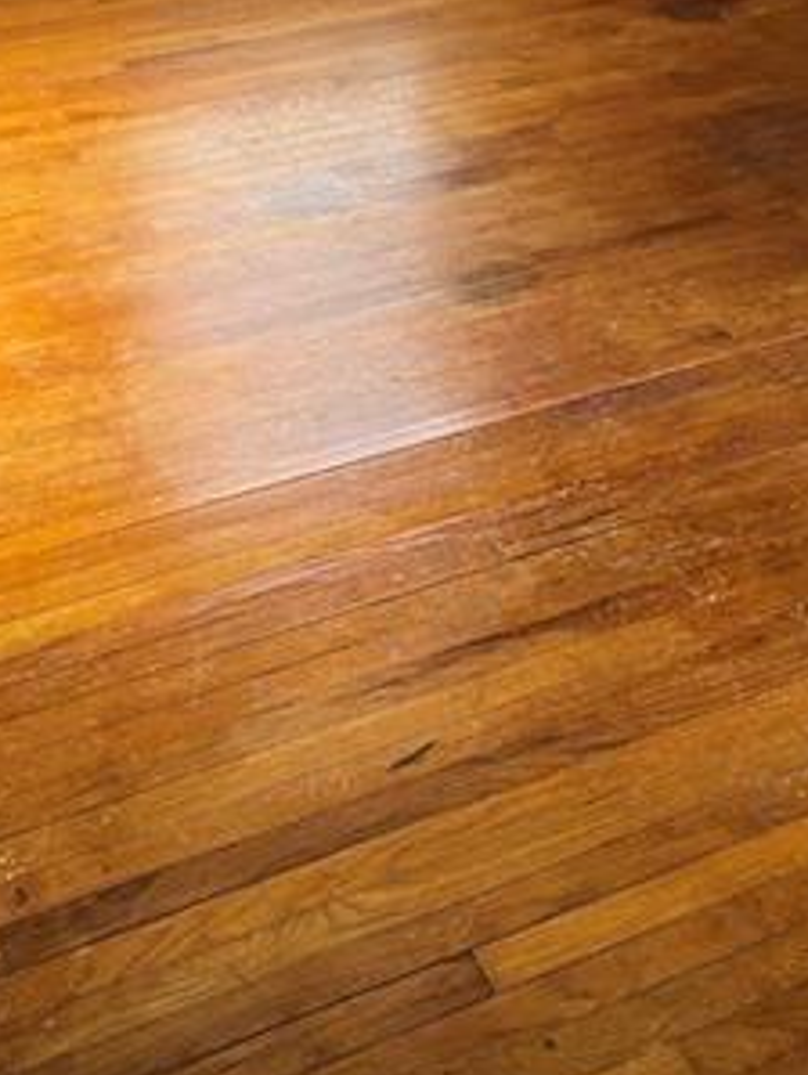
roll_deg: +1.6
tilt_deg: -13.9
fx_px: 2082
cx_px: 559
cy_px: -213
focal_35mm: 67
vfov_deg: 25.9
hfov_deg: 21.8
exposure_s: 1/70
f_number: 1.6
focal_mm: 5.1
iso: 125
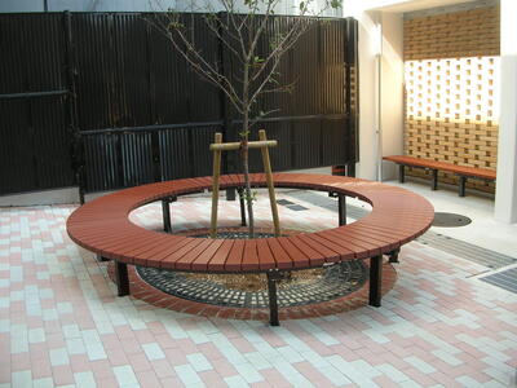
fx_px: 523
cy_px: 194
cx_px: 258
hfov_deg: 52.6
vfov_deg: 40.7
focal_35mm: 35
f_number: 2.8
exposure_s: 1/105
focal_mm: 5.8
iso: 50
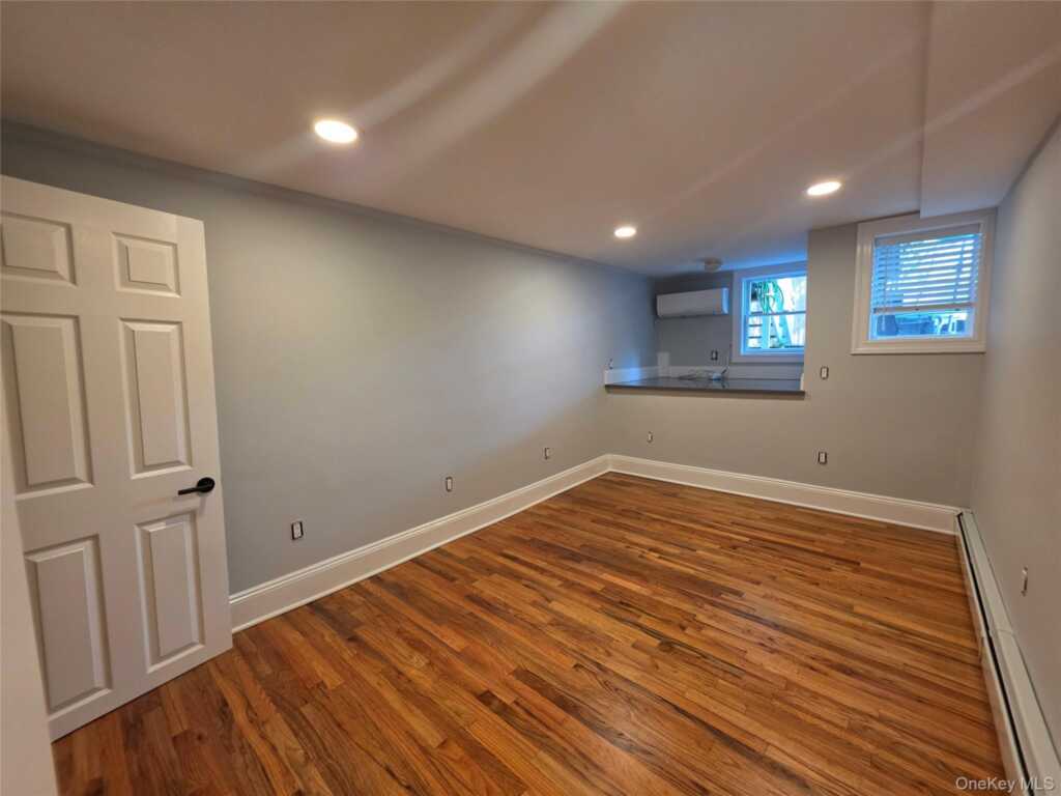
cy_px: 398
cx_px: 530
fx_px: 398
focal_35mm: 13
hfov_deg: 106.2
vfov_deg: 89.9
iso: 200
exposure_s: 1/120
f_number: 1.9
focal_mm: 2.2
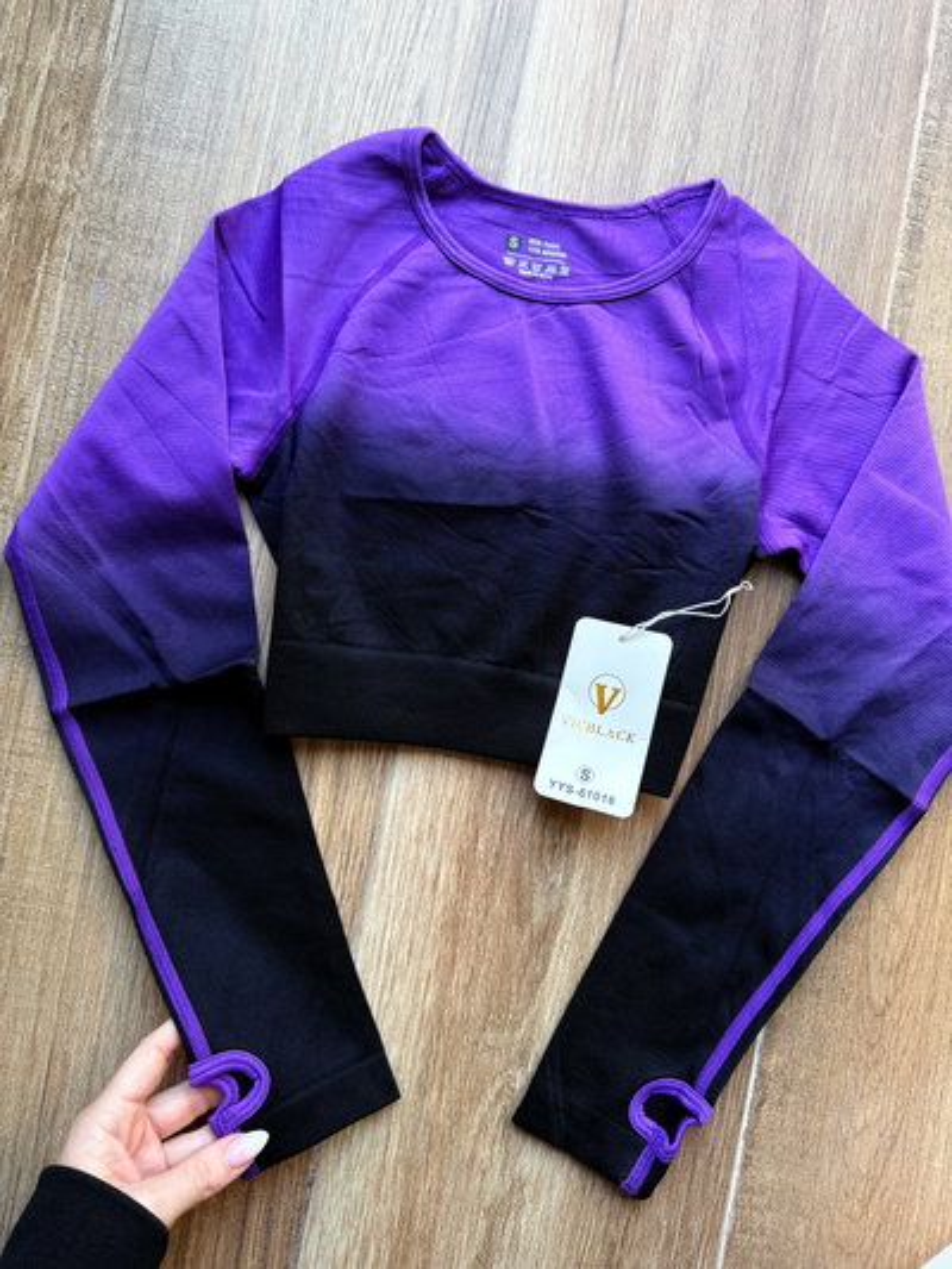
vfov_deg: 71.6
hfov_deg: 56.8
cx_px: 476
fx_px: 880
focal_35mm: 24
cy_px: 634
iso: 125
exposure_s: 1/121
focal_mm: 6.76
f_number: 1.78
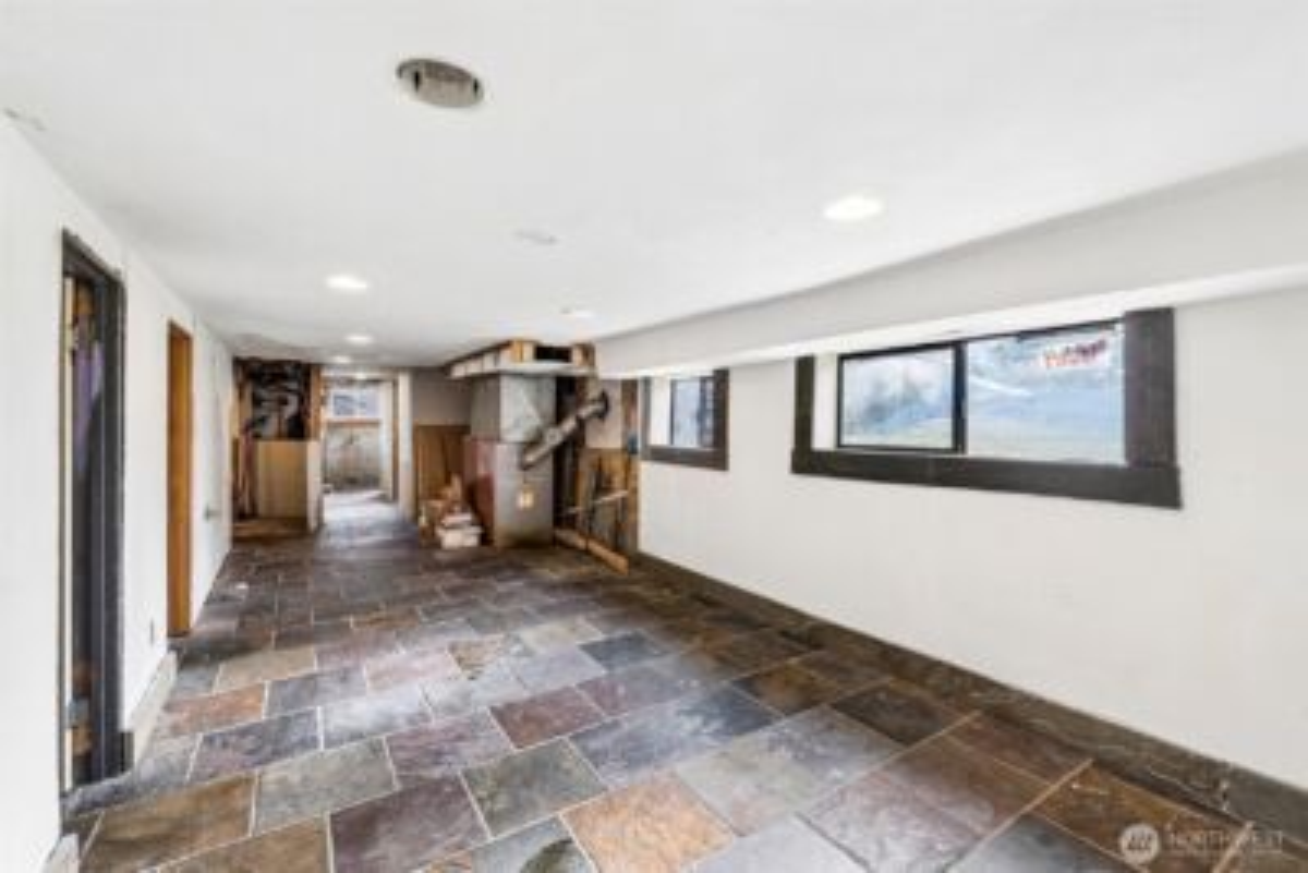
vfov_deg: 77.4
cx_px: 654
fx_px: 545
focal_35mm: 15
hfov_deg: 100.4
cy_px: 436
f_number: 9
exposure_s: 1/10
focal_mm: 10
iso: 250
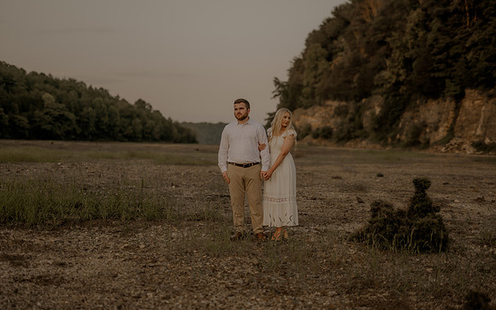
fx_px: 717
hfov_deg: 38.2
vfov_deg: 24.4
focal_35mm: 53
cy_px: 148
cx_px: 250
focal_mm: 50
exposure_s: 1/1000
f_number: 2.2
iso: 200
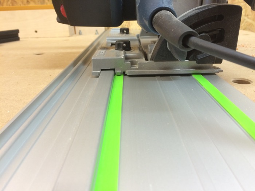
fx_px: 214
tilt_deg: -21.2
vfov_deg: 48.2
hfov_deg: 61.7
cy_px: 96
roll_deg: +0.8
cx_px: 128
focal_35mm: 29
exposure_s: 1/33
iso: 80
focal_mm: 4.15
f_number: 2.2
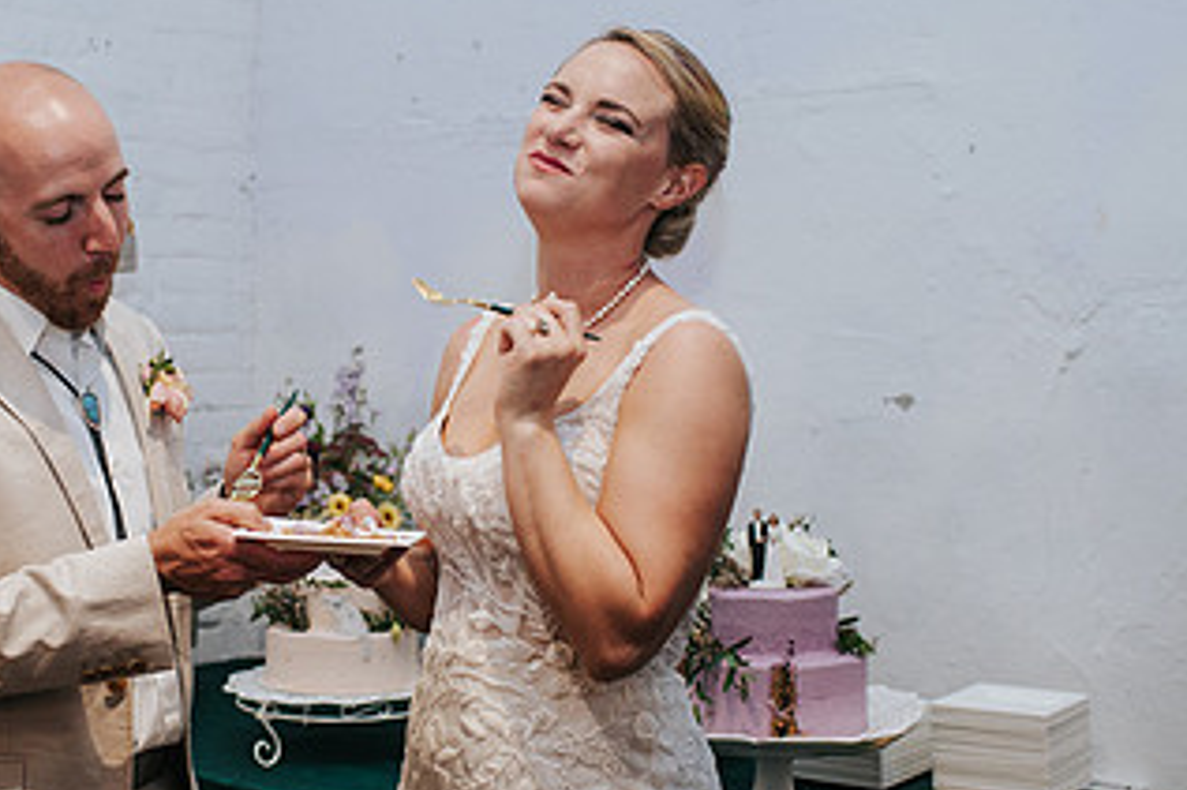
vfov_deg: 21.2
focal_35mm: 64
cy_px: 427
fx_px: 2109
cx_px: 300
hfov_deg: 30.9
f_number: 2.8
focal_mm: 35
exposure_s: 1/200
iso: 1000
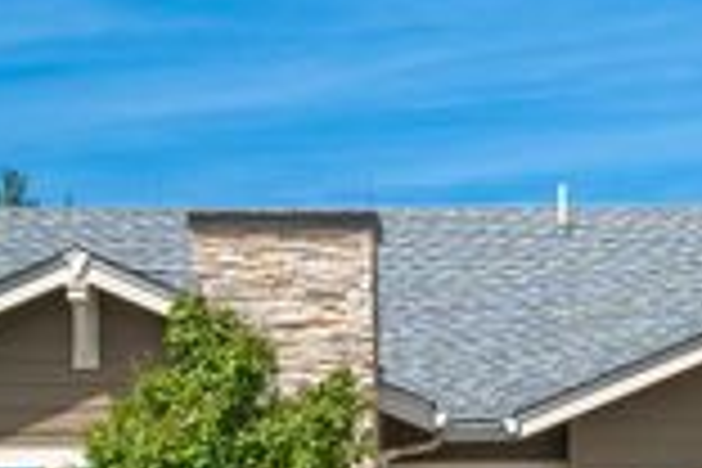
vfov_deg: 16.9
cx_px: 567
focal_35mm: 77
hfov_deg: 25.8
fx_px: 1501
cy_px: 560
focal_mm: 24
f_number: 8
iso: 100
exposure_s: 1/500
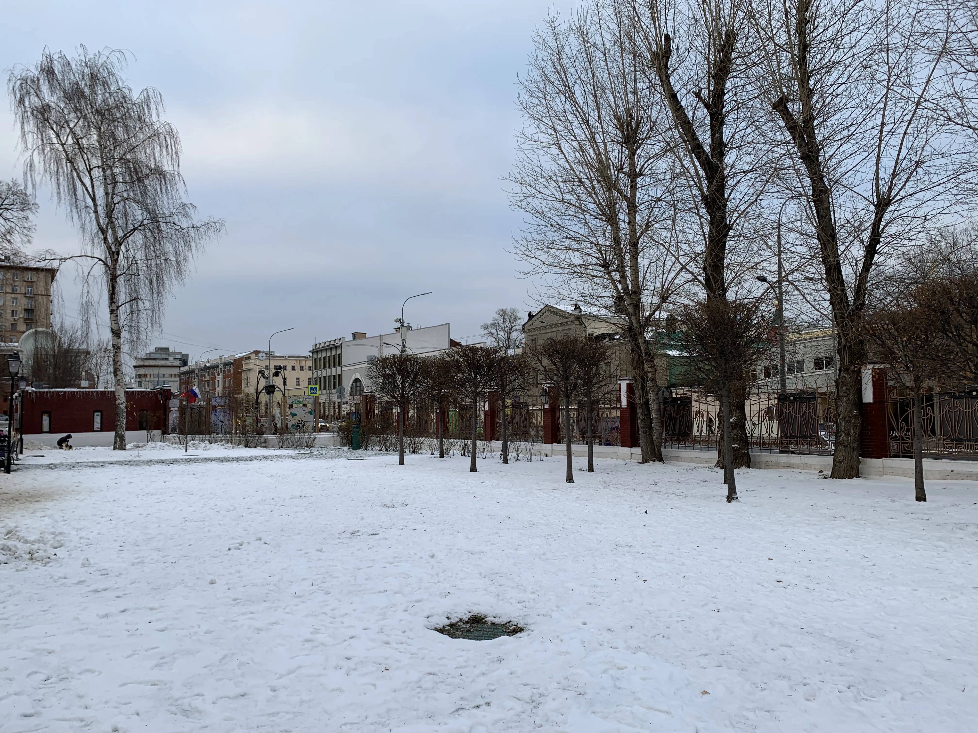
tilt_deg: +4.1
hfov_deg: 67.3
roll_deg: +2.2
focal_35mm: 26
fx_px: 735
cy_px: 366
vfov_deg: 53.1
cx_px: 489
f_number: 1.8
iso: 25
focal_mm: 4.25
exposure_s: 1/233
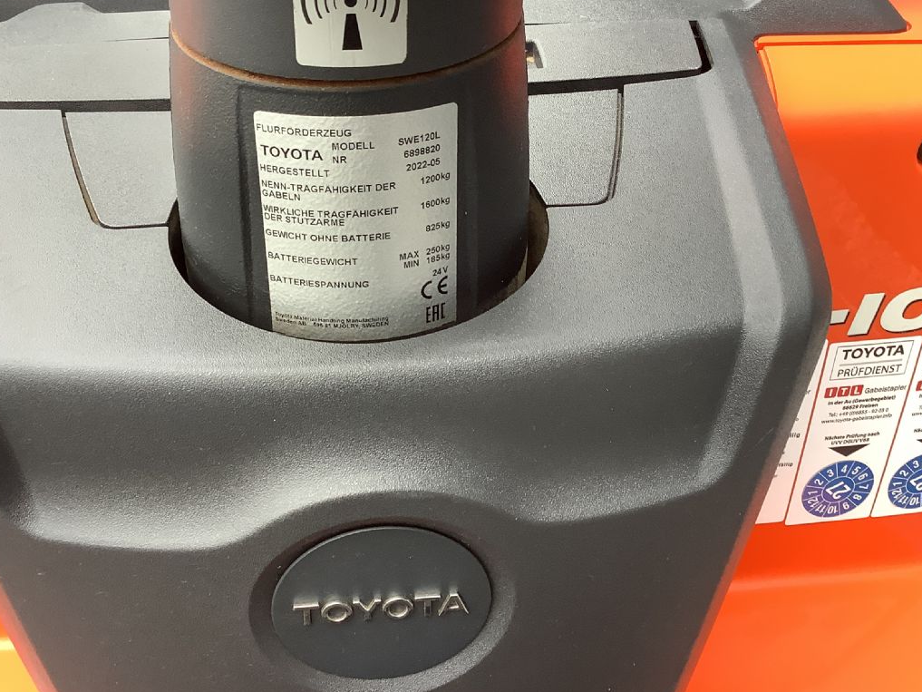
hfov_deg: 47.7
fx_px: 1039
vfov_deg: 36.7
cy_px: 276
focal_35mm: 39
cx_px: 399
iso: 100
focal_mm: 3.3
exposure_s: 1/60
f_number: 2.4
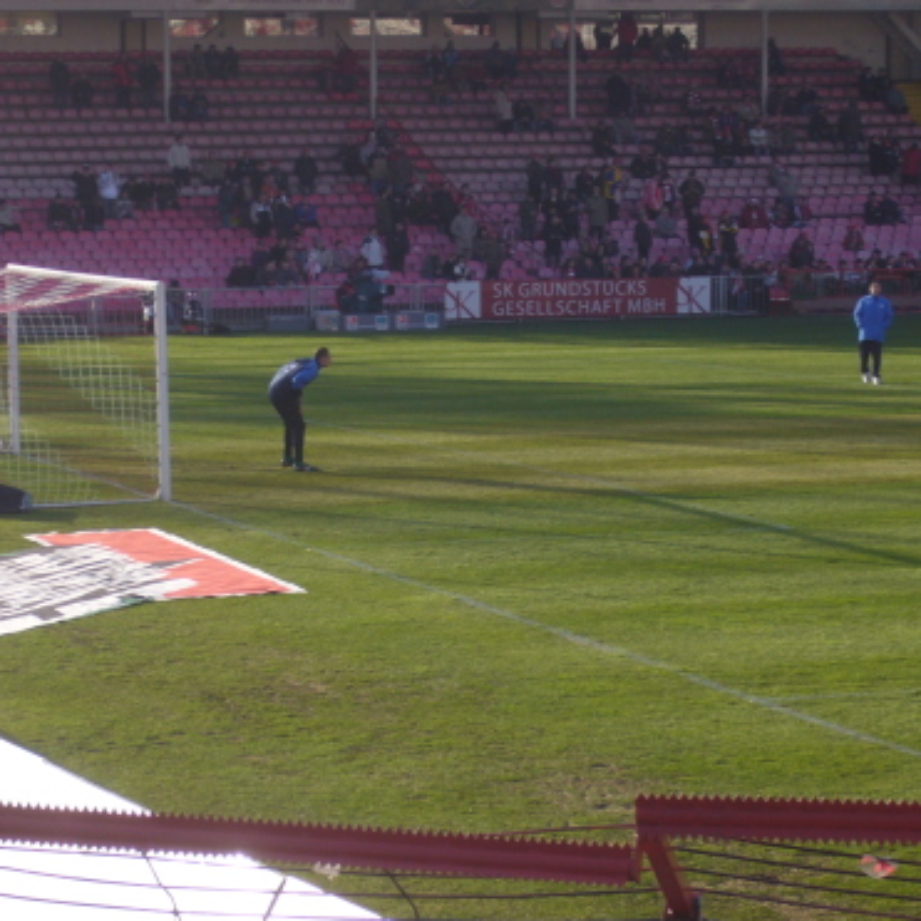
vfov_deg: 14.0
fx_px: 3763
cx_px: 348
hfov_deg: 13.9
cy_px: 460
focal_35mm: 125
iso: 80
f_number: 5
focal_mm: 17.4
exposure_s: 1/160
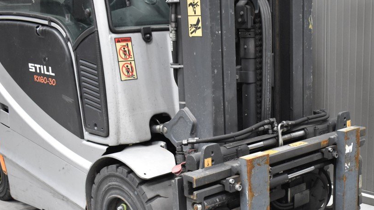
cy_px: 175
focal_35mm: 56
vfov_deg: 21.1
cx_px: 269
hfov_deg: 36.5
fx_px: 555
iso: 1600
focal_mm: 24
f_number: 4.5
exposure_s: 1/30
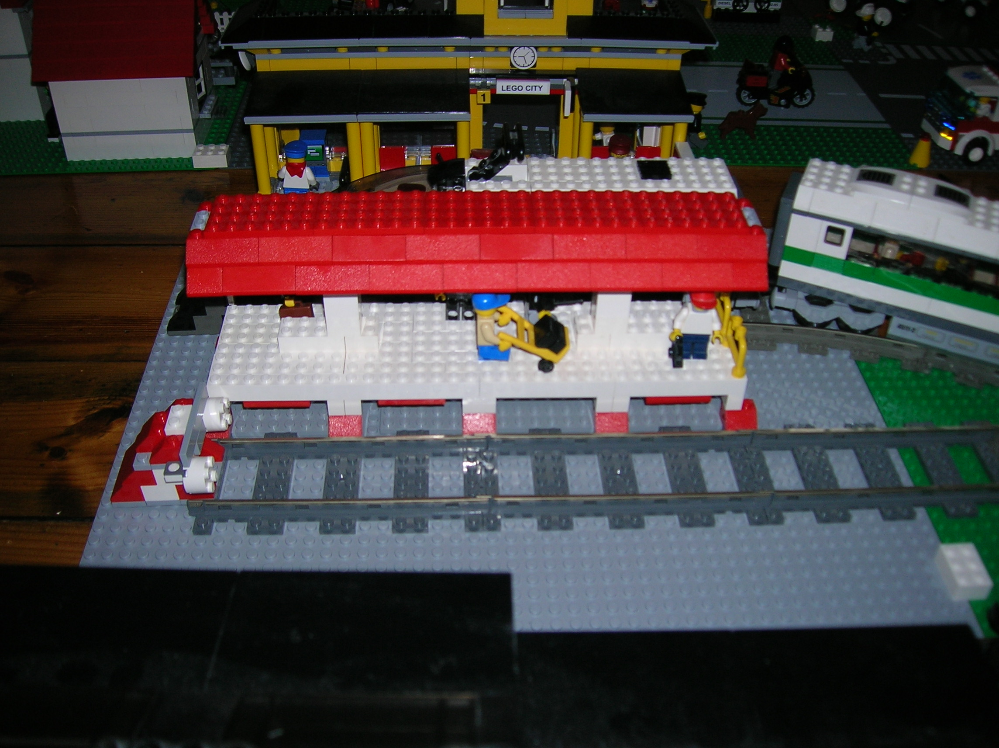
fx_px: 980
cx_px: 500
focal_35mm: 34
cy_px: 374
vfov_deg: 41.7
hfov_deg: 54.0
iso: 50
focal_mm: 5.7
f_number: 2.9
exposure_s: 1/60.1
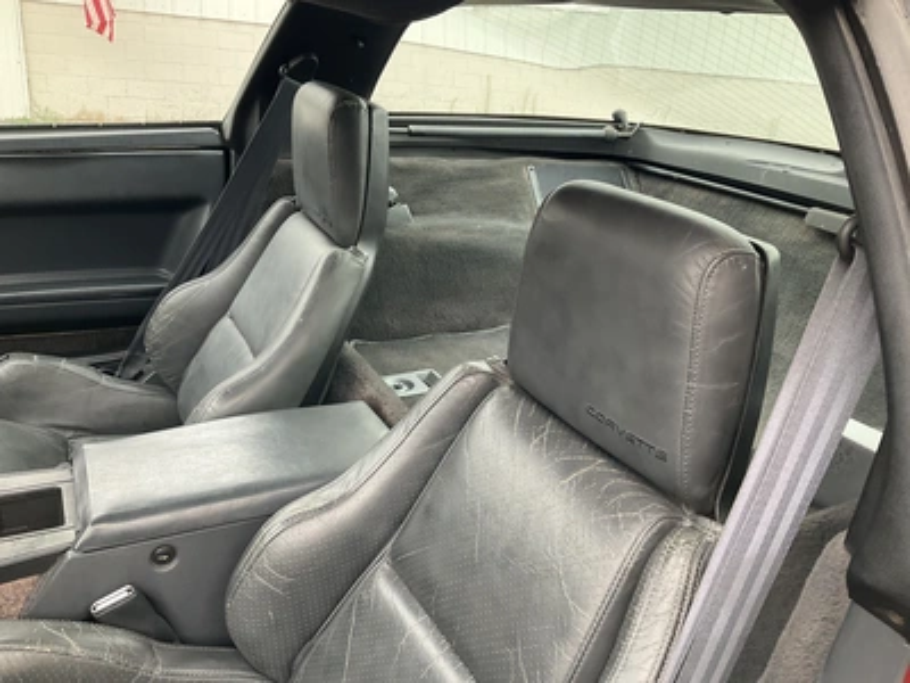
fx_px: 762
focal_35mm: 29
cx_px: 455
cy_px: 342
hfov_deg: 61.7
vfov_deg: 48.2
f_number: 1.8
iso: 64
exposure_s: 1/119
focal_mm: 3
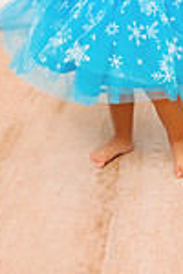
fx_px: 549
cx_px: 174
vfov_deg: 24.7
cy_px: -75
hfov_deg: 18.5
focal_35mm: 72
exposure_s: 1/400
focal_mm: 24
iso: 800
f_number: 3.5
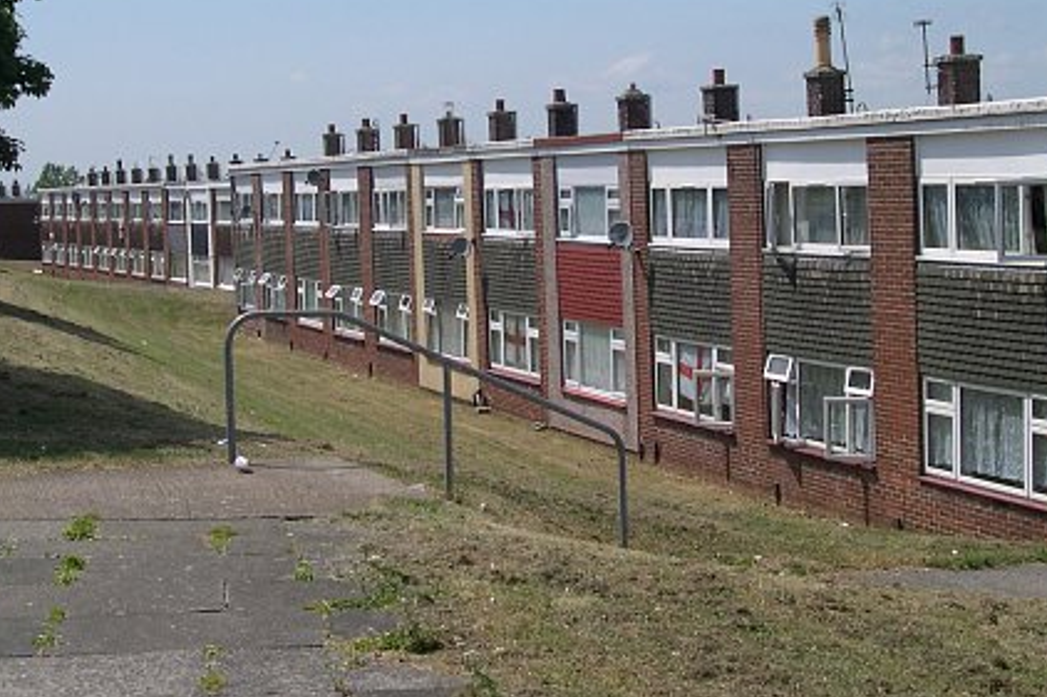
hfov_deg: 33.4
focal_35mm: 60
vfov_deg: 22.5
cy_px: 201
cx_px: 489
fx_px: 1744
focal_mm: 8
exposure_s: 1/266
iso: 100
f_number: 7.6
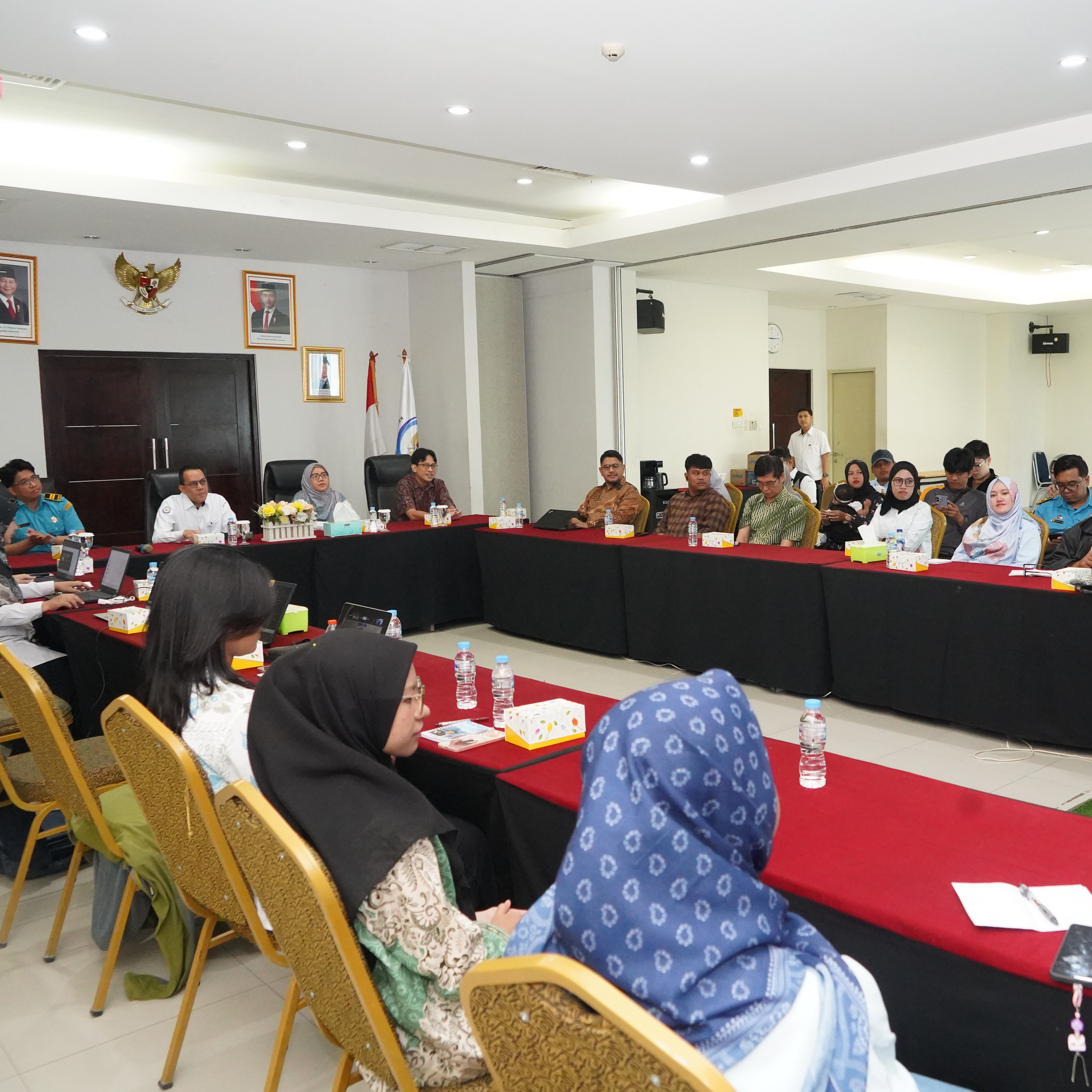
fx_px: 1106
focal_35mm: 31
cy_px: 542
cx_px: 673
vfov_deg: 52.5
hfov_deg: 52.1
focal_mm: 24
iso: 10000
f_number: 5.6
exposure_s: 1/125
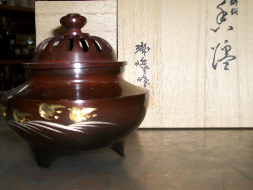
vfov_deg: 29.7
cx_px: 126
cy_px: 95
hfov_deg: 38.9
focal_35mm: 49
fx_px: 358
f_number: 3.6
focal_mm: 8.8
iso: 80
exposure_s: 1/63.2
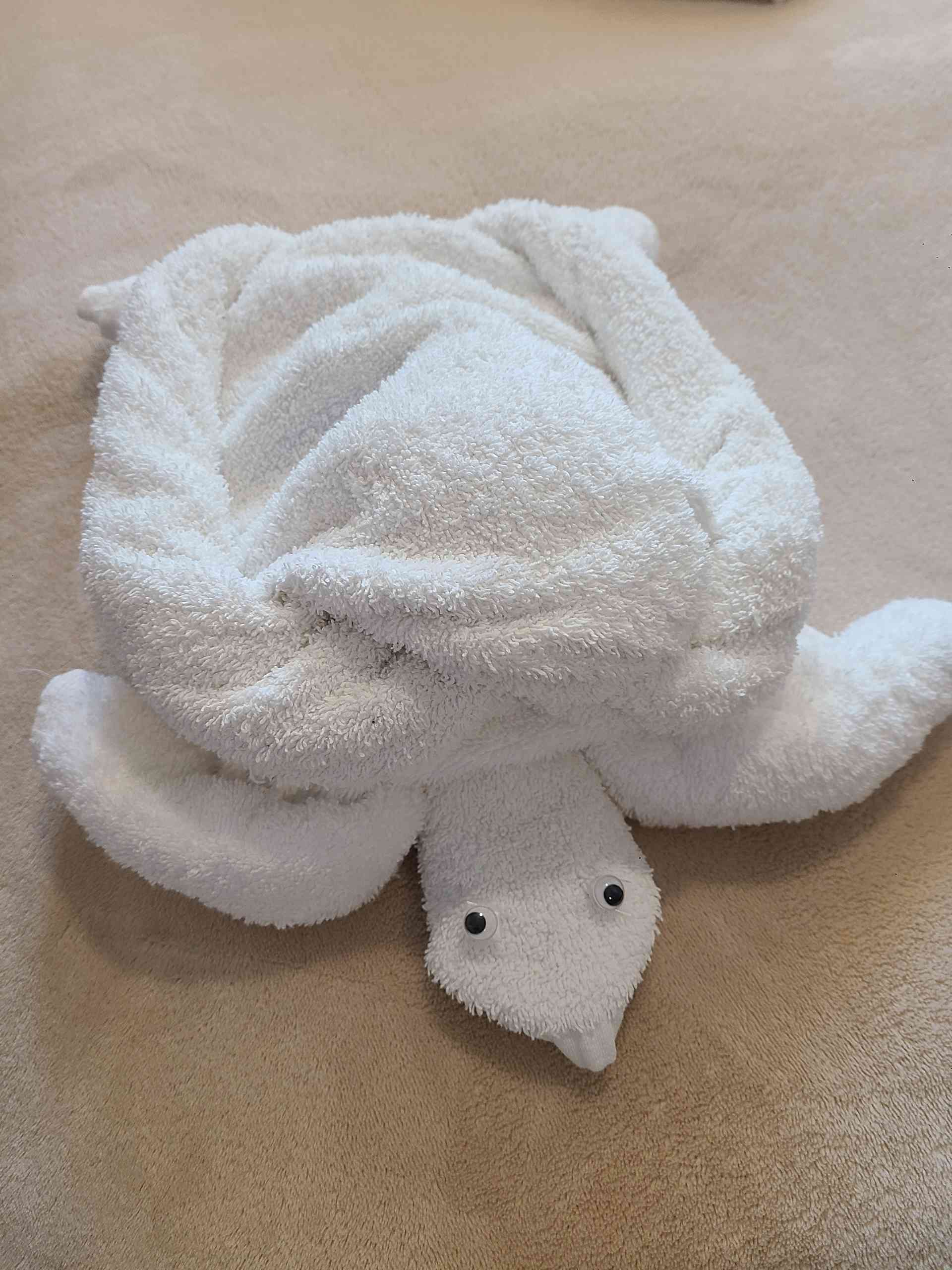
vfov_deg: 67.3
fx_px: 953
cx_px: 476
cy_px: 635
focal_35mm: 26
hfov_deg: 53.1
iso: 125
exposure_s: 1/60
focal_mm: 5.4
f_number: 1.8
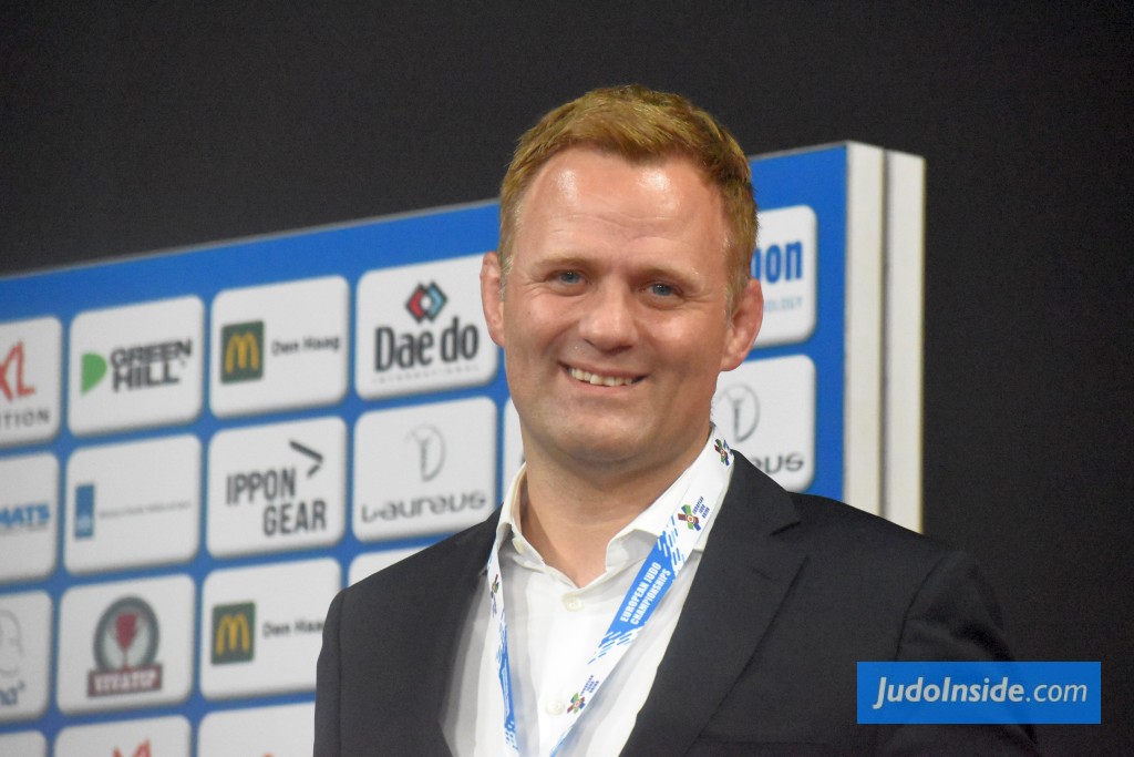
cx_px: 567
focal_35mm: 232
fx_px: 7324
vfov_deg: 5.9
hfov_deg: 8.9
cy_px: 378
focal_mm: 155
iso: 12800
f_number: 7.1
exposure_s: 1/640
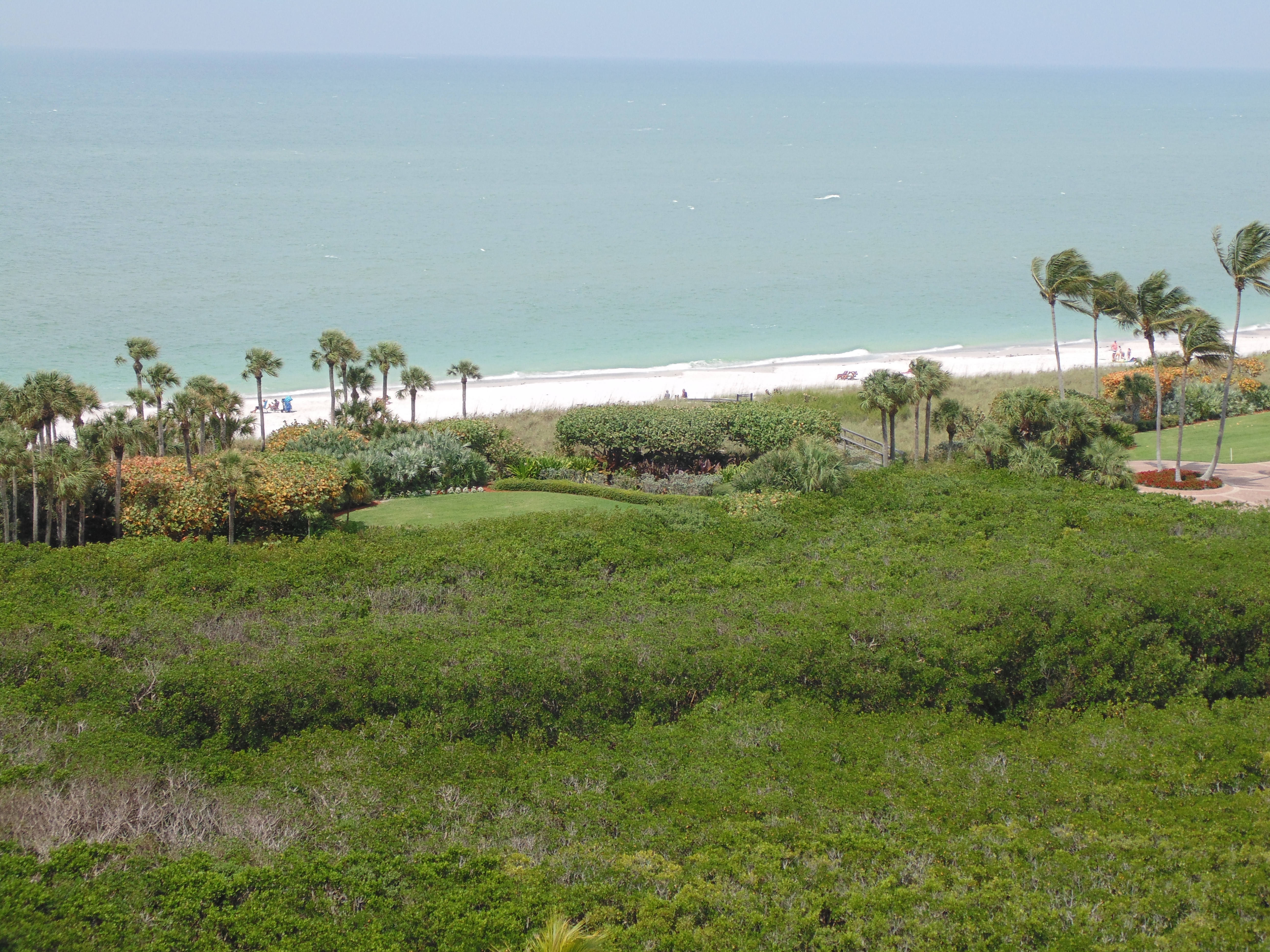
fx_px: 2385
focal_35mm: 65
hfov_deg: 29.8
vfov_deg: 22.6
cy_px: 476
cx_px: 635
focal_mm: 11.7
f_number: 4.1
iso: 80
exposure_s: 1/1000
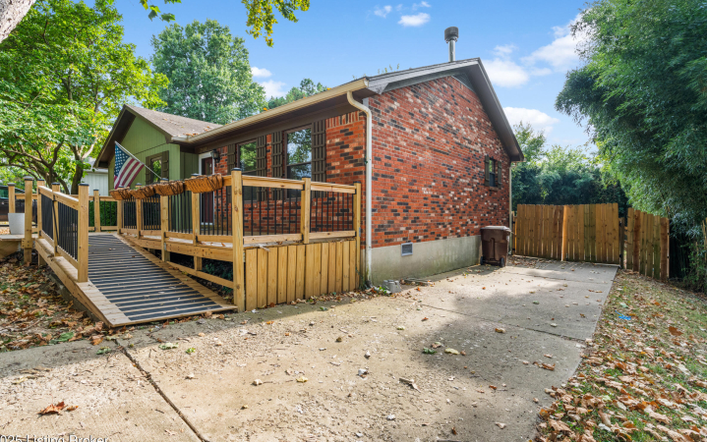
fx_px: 328
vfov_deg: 68.0
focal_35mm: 17
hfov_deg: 94.3
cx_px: 349
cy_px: 217
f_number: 10
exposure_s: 1/160
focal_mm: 16
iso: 400
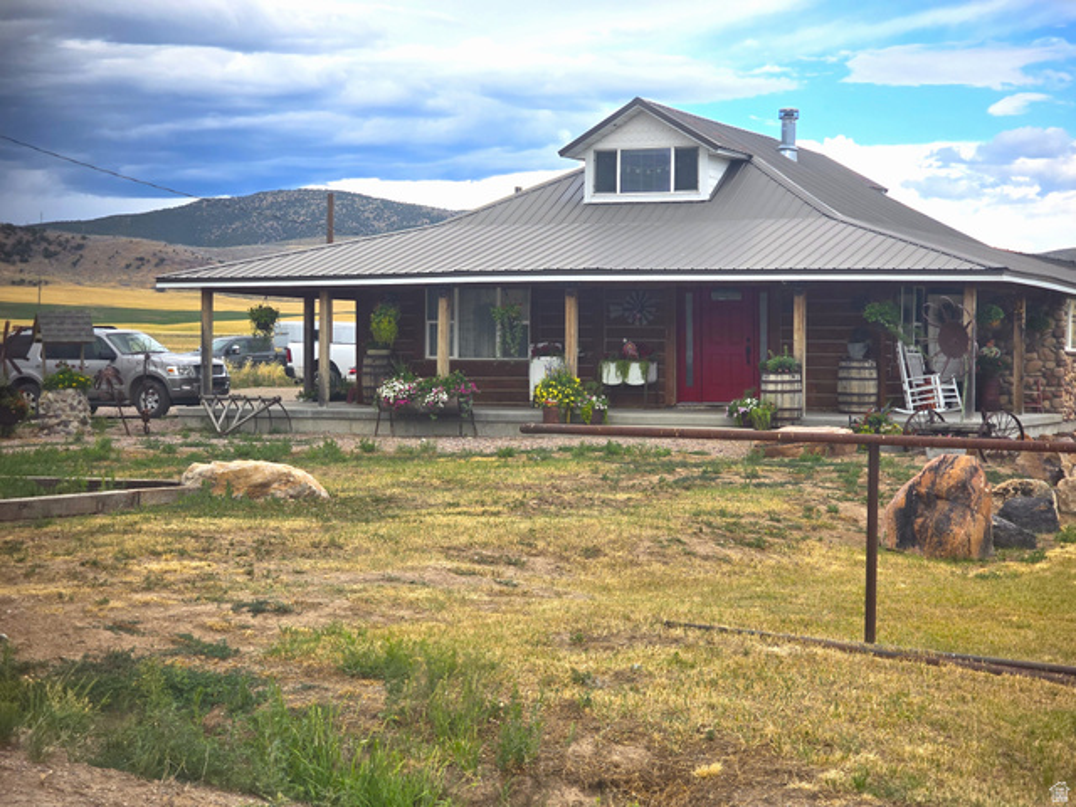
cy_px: 404
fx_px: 2145
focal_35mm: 69
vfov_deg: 21.3
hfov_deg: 28.2
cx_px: 538
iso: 50
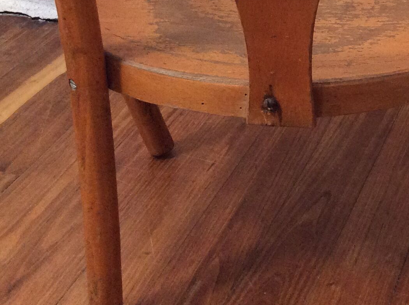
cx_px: 380
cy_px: 23
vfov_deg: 18.3
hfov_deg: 24.0
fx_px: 932
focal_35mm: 79
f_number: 2.4
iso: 160
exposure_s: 1/25
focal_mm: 3.3
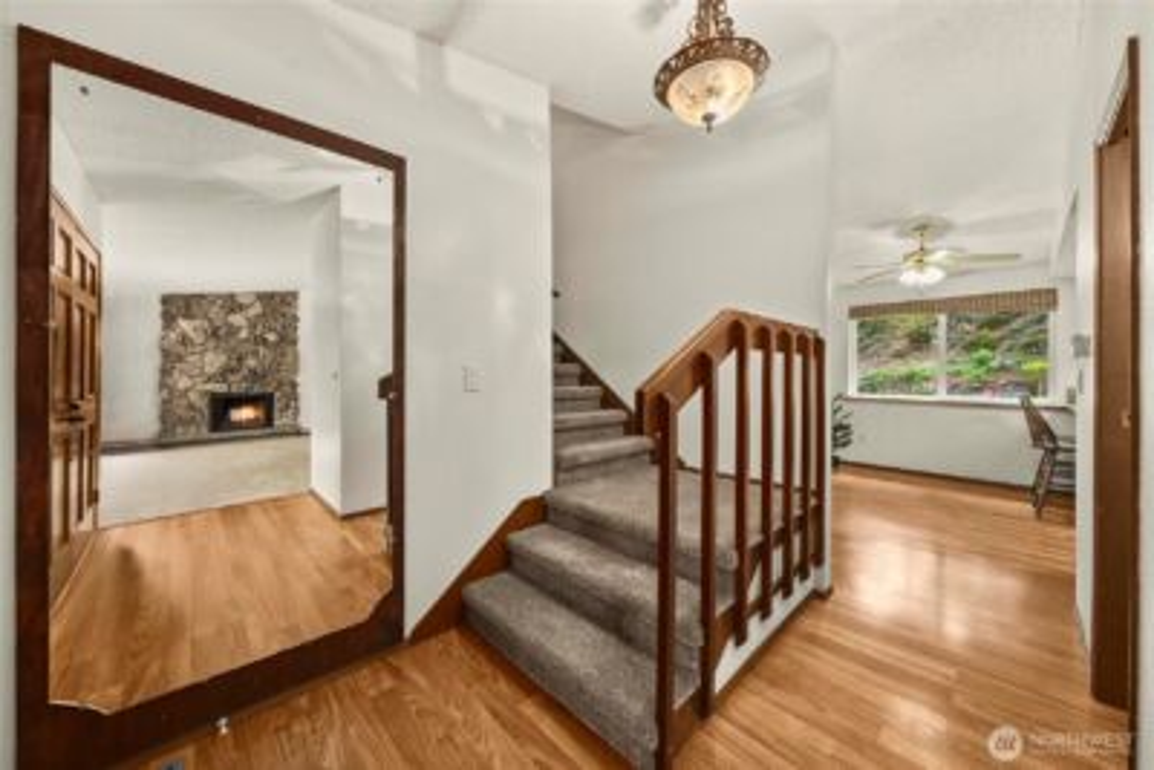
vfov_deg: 85.5
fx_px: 417
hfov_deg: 108.3
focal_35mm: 13
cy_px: 385
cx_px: 577
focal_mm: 13
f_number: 7.1
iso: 1000
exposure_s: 1/2
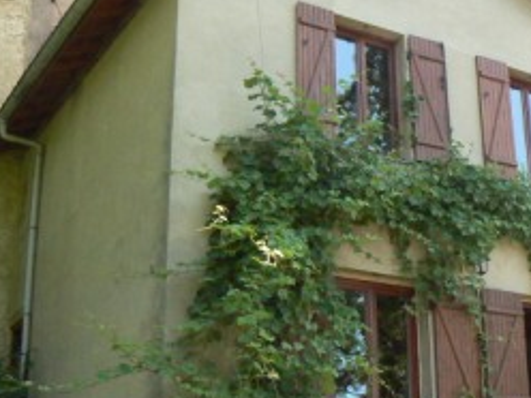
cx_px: 407
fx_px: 997
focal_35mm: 65
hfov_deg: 29.3
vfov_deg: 22.6
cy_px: 205
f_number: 5.6
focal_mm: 6
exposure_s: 1/320
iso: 400
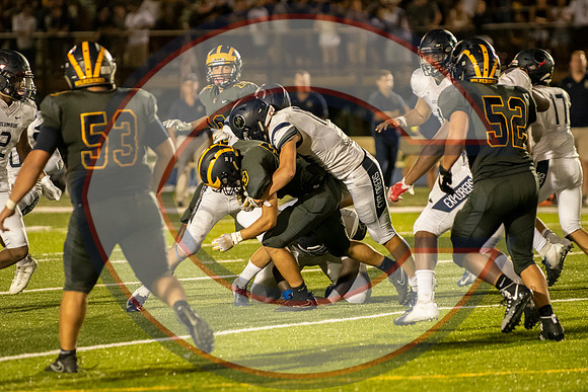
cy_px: 196
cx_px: 294
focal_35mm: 300
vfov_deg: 4.6
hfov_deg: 6.9
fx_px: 4901
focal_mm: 200
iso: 8000
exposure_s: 1/1250
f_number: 2.8
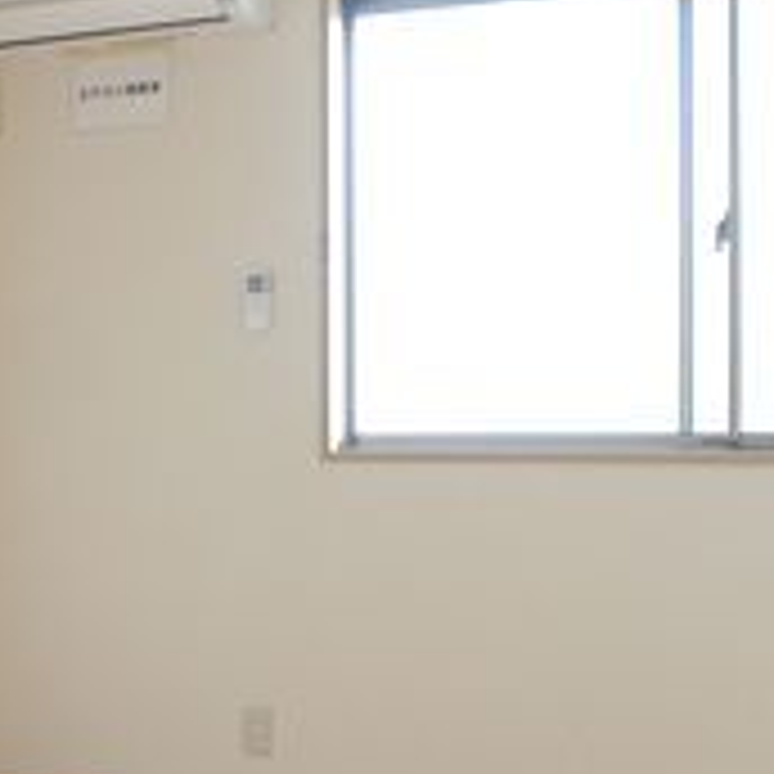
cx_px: 324
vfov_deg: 24.3
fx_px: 1796
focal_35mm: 71
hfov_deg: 24.3
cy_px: 468
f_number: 4
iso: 200
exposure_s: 1/50
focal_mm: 16
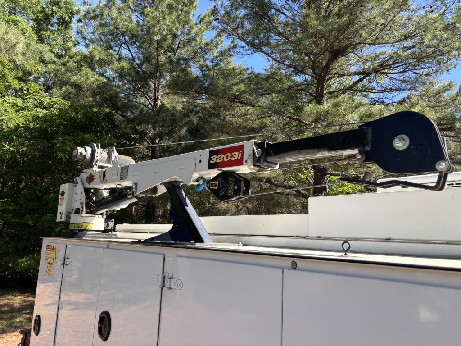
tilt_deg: +12.2
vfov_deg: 53.1
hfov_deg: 67.3
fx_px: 346
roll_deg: -3.3
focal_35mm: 26
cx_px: 230
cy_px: 173
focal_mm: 5.96
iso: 50
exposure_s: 1/844
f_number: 1.6
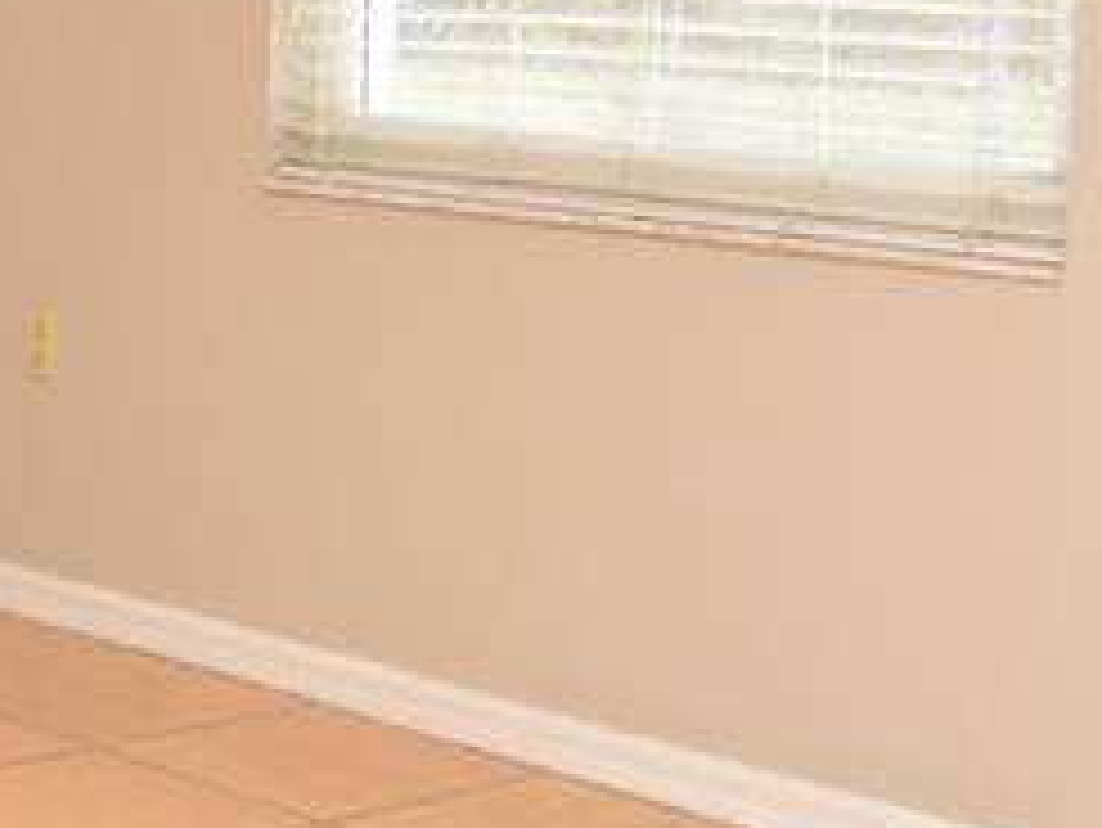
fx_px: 2994
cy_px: 104
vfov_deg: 15.6
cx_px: -121
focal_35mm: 94
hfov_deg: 19.9
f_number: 4
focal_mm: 10
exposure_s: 1/60
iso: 360
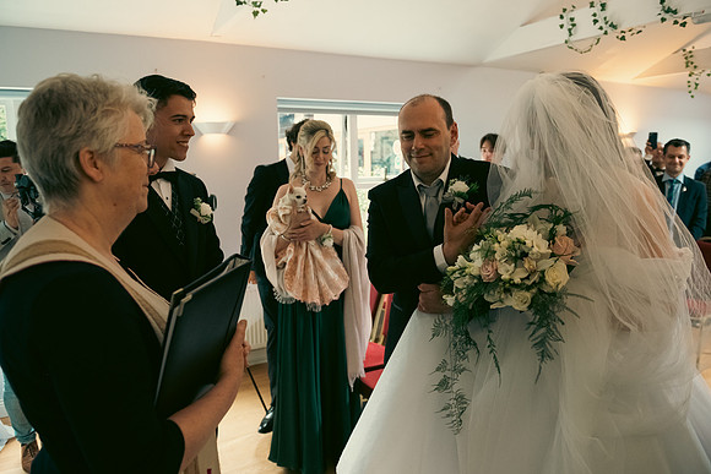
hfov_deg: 71.0
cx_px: 356
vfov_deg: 50.9
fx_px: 499
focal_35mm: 25
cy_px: 237
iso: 1000
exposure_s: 1/160
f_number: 3.5
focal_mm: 24
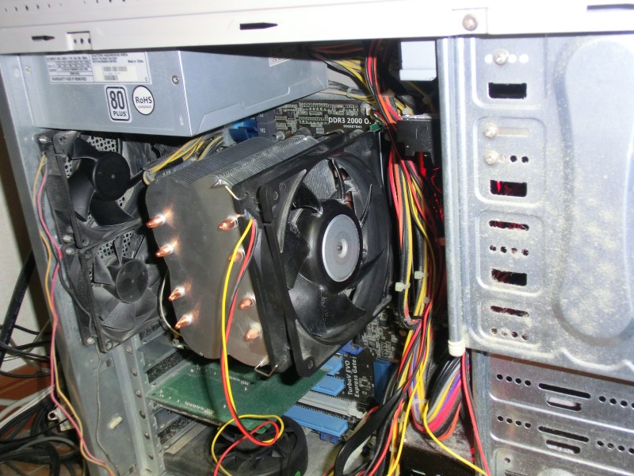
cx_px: 317
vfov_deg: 32.9
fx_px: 806
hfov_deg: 42.9
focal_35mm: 44
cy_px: 238
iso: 400
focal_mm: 7.87
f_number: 4.2
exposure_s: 1/15
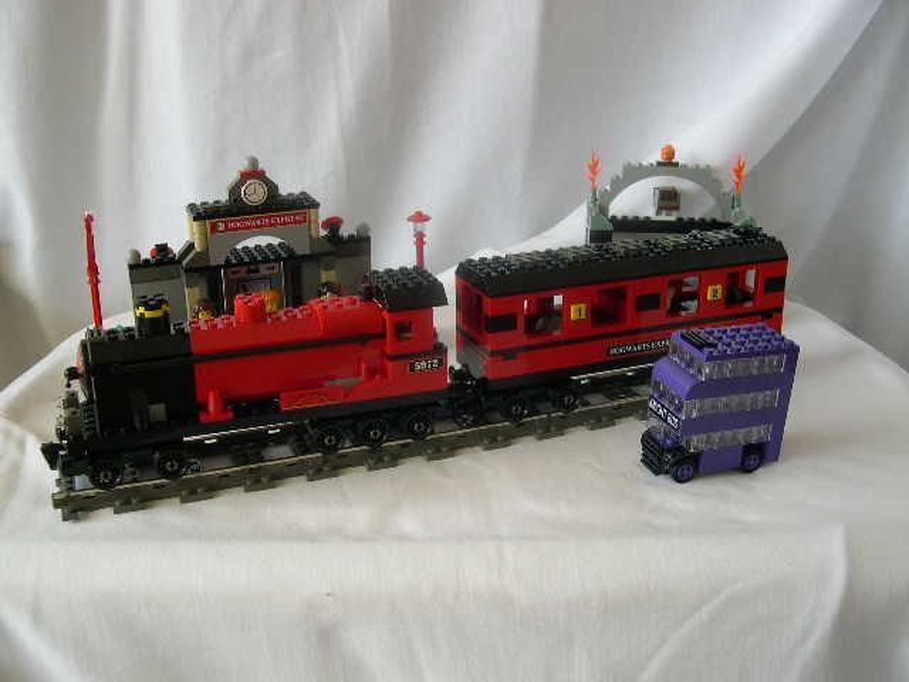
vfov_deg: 37.7
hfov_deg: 49.0
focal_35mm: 38
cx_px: 454
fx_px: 998
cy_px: 341
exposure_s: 1/99.6
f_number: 2.8
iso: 100
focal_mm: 8
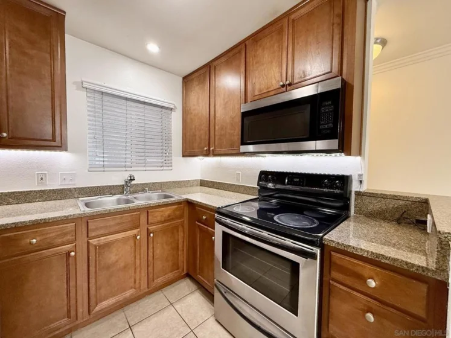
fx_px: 182
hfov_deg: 102.1
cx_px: 226
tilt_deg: -1.8
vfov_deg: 85.7
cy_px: 169
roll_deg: -0.7
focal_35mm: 14
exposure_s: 1/60
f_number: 2.2
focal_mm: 2.22
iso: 320
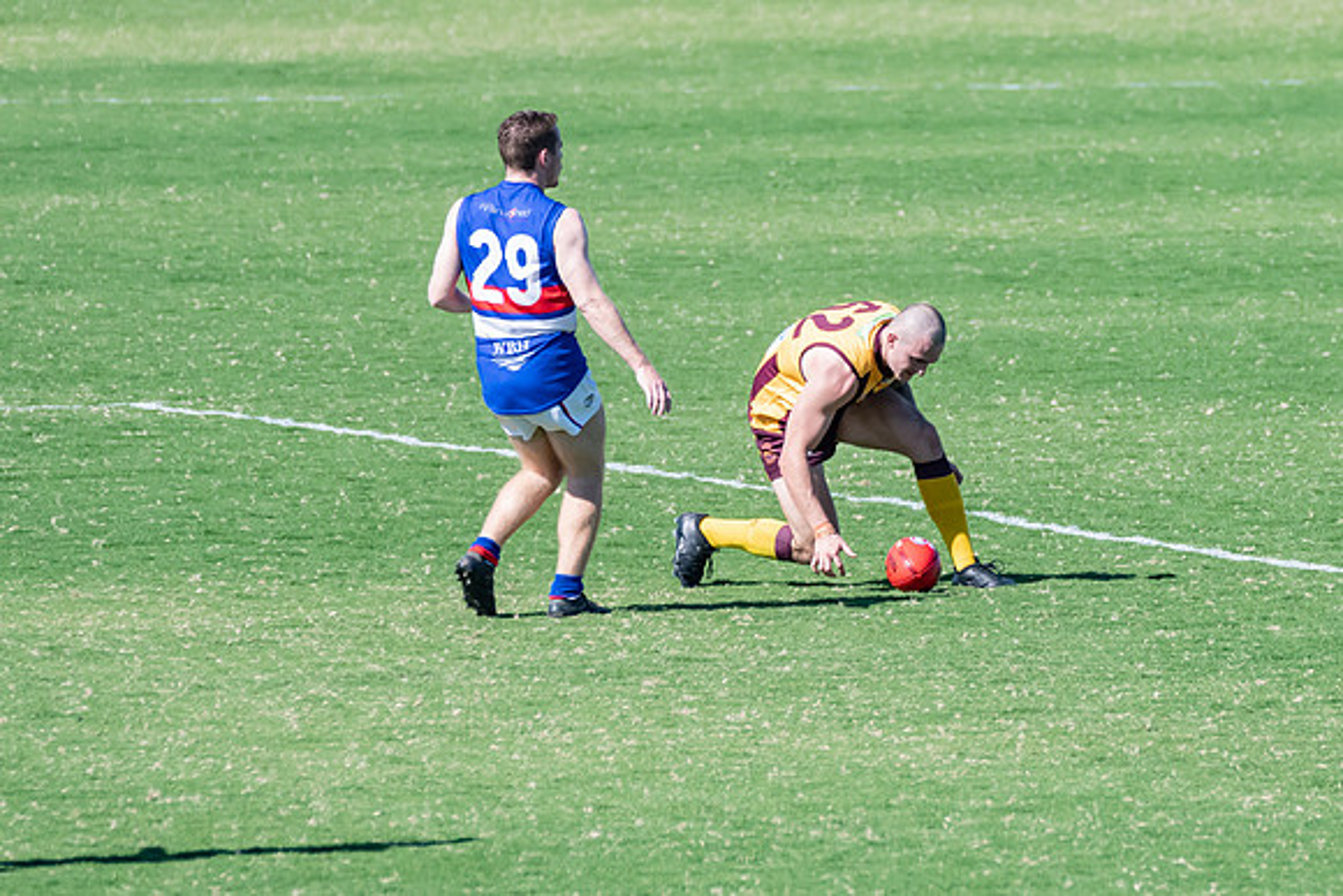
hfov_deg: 2.5
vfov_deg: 1.7
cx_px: 923
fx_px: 30764
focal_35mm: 824
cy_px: 450
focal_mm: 400
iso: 800
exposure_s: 1/2000
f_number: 7.1
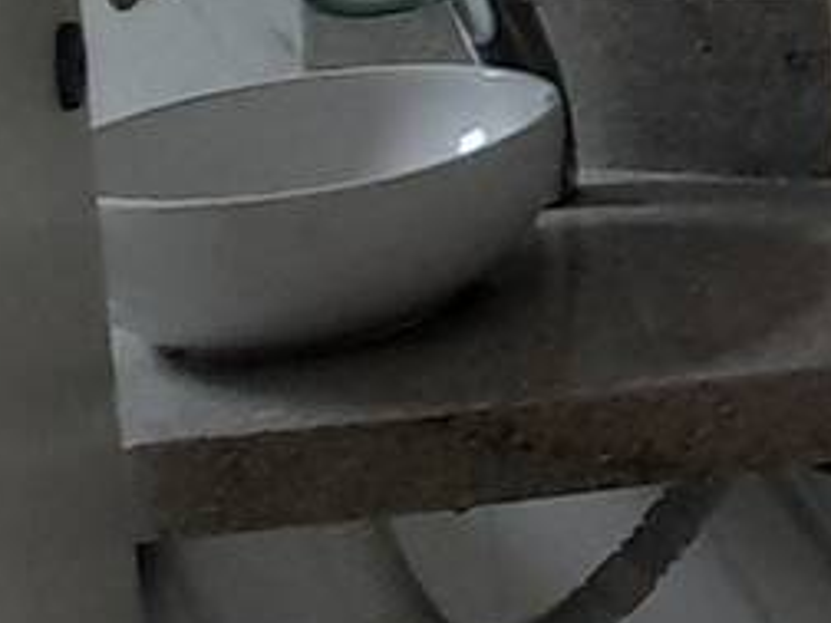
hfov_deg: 14.9
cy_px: -455
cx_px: 1847
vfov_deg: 13.8
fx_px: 2329
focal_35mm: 97
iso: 40
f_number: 2.2
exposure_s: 1/60
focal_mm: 1.46
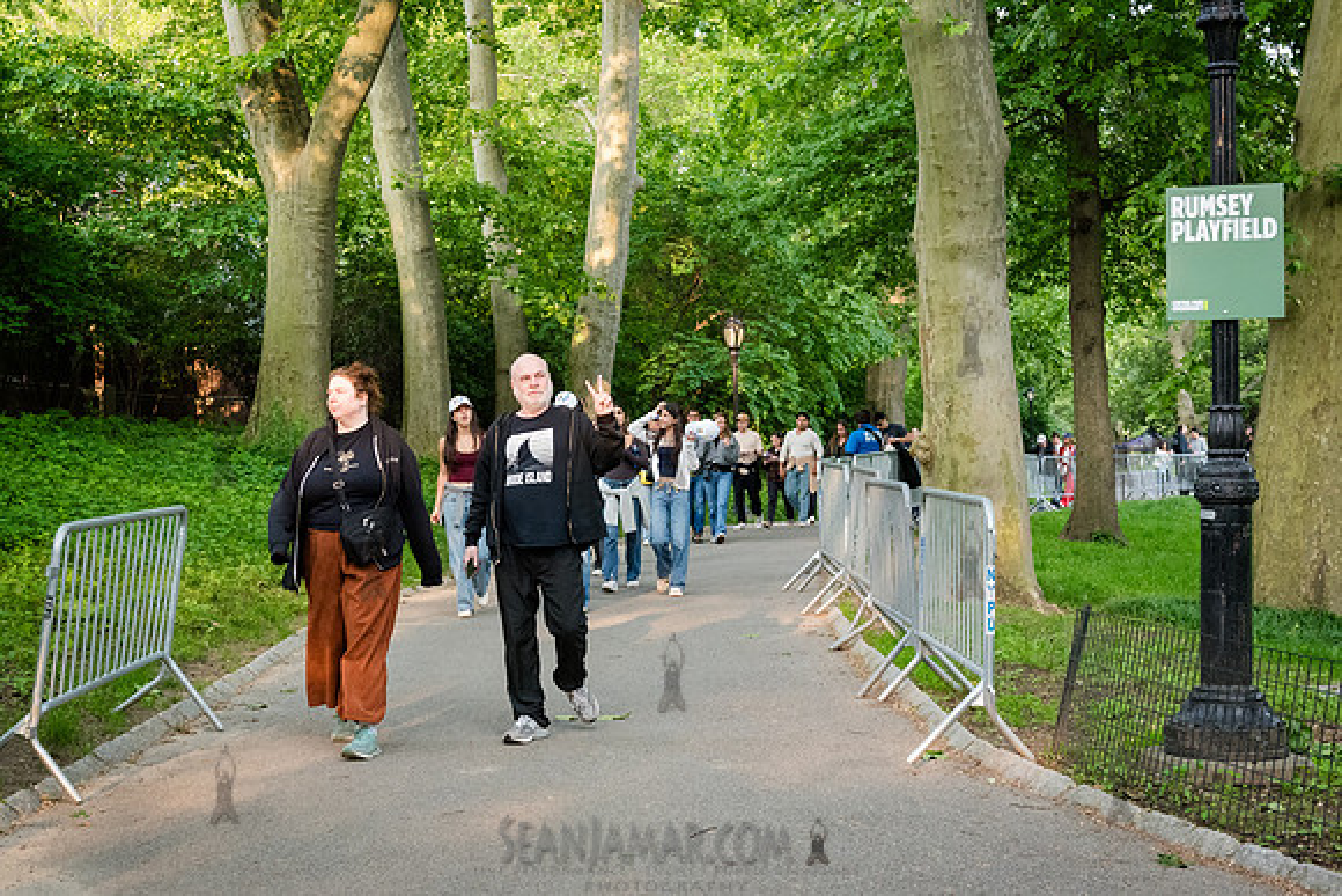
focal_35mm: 55
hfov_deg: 35.9
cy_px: 467
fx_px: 2069
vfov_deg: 24.4
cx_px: 668
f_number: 5.6
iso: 4000
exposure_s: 1/400
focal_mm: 48
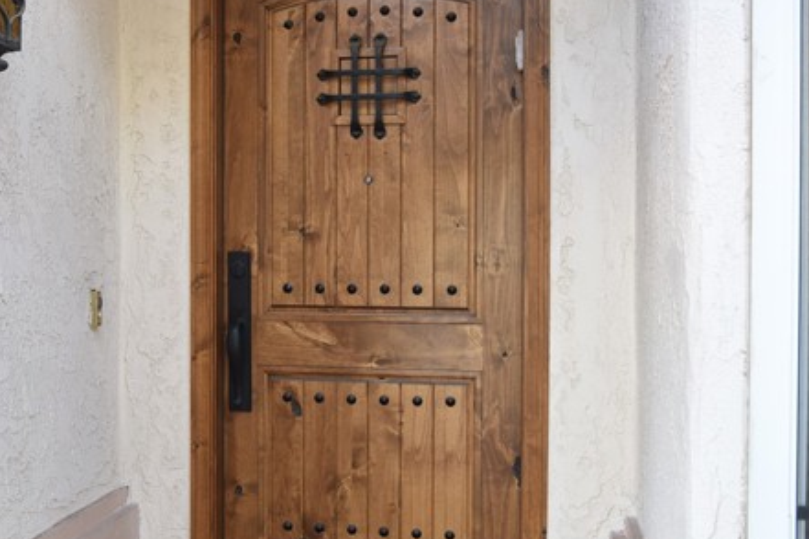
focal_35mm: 45
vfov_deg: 29.9
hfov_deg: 43.4
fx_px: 1011
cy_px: 254
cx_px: 321
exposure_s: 1/100
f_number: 5
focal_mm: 31
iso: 800
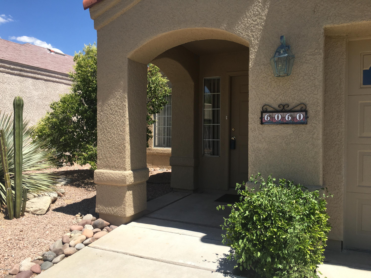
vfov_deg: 48.2
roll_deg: -0.4
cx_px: 186
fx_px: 311
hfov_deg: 61.7
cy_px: 139
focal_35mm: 29
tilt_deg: -2.1
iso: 25
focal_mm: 4.15
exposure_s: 1/1304
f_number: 2.2
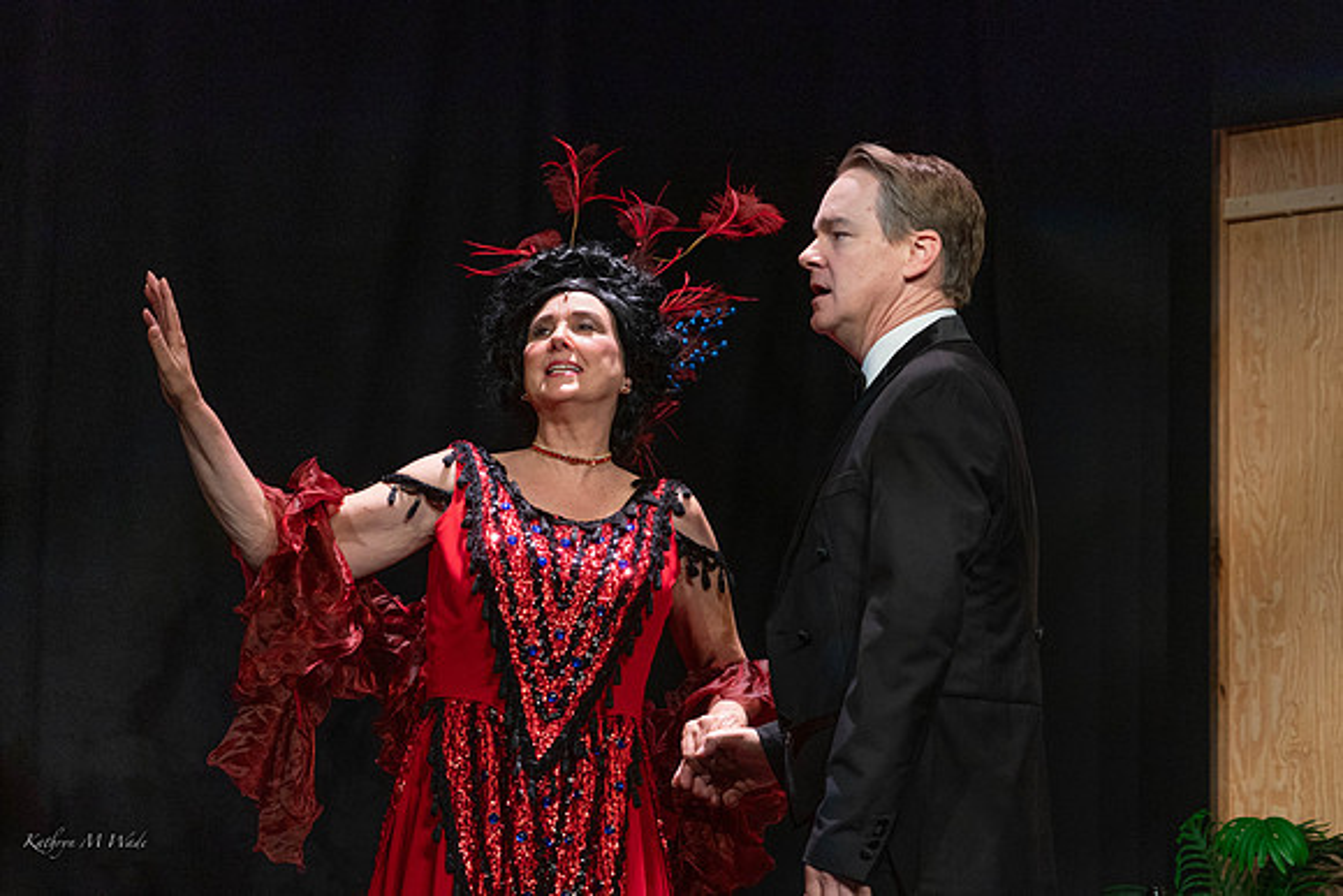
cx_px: 672
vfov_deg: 11.2
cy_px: 448
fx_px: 4556
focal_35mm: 122
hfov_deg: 16.8
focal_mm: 120
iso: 2500
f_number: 6.3
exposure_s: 1/160
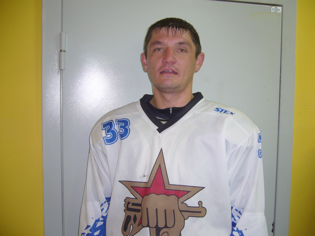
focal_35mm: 35
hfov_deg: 52.6
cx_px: 158
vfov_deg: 40.7
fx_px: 318
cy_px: 118
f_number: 2.8
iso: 100
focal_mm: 5.8
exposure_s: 1/8
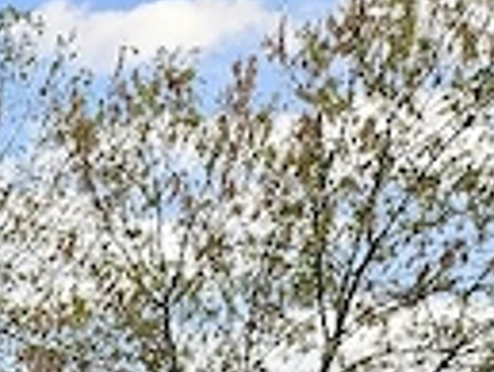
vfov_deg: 11.7
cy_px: 855
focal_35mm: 107
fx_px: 1528
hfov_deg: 15.3
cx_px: -448
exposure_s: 1/714
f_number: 1.8
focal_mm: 5.4
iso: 25
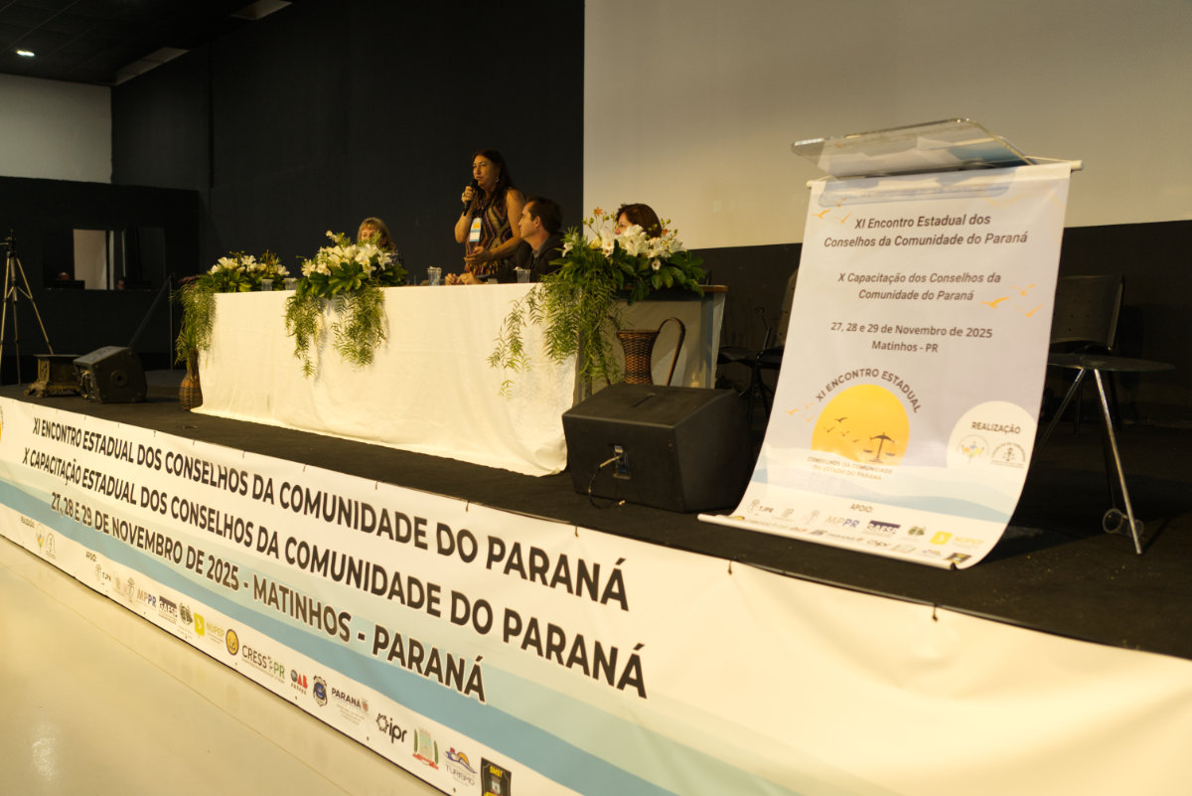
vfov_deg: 37.9
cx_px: 596
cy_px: 398
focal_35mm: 35
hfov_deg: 54.4
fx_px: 1159
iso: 2000
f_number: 2.8
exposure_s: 1/100
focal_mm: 35
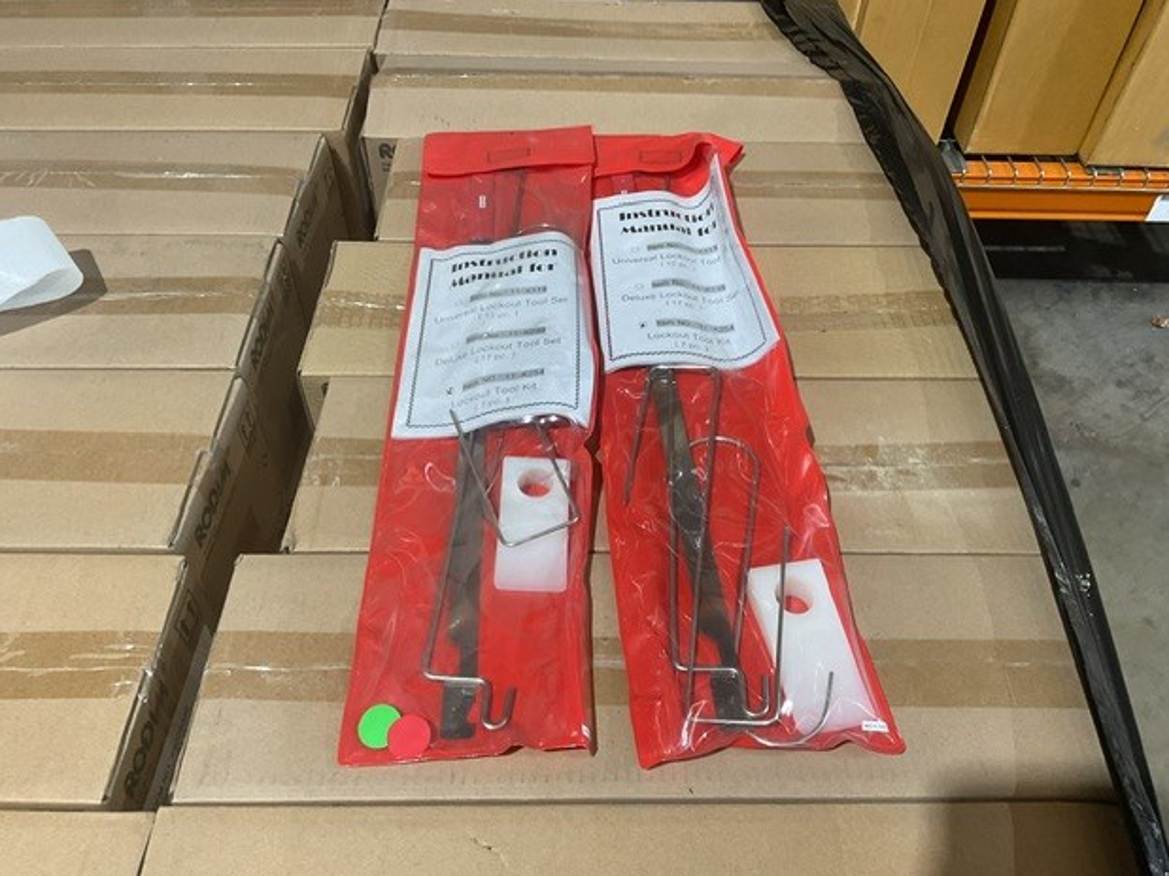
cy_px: 434
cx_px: 587
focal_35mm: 30
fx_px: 1013
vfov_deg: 46.8
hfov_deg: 60.0
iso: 100
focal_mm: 3
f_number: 1.8
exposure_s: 1/50
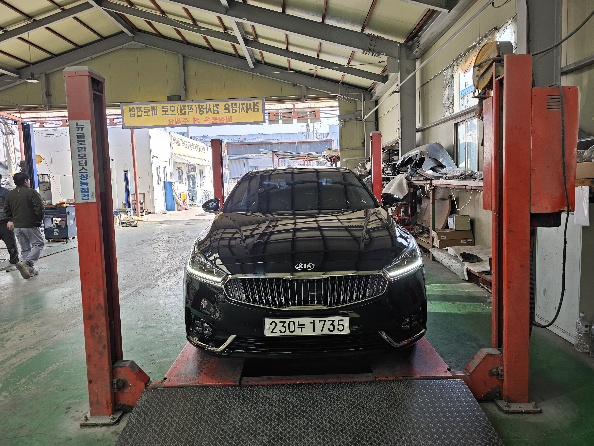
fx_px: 395
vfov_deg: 58.9
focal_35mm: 23
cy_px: 223
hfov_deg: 73.9
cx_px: 297
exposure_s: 1/120
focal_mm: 6.3
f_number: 1.7
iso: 32
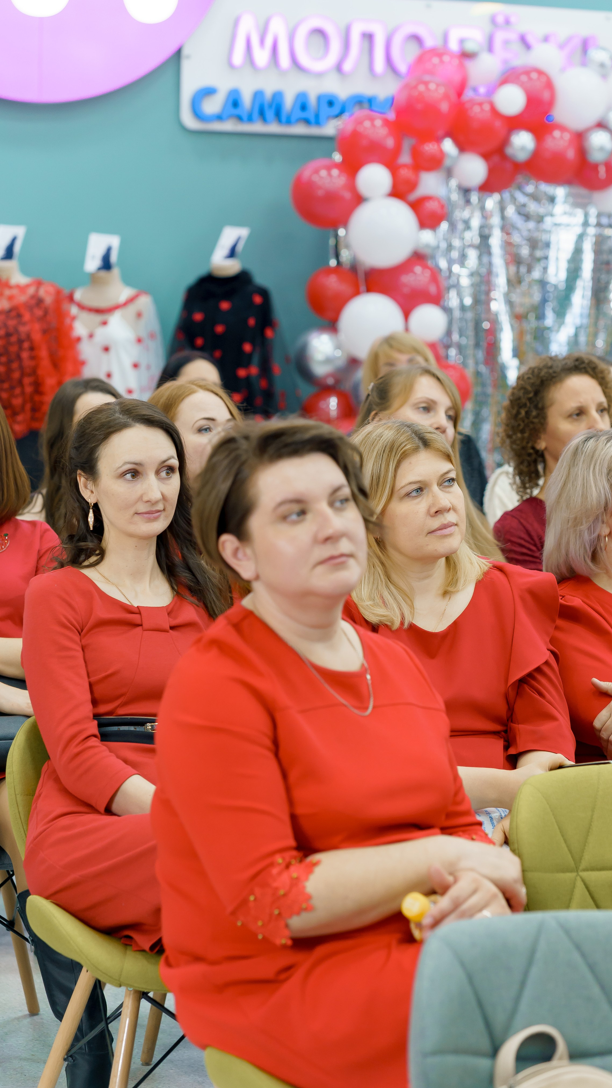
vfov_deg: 23.7
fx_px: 2596
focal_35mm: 90
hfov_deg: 13.4
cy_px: 546
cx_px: 320
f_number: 4
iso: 1000
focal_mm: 85
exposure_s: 1/125
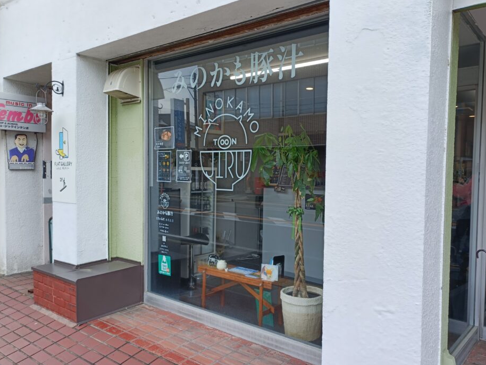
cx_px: 267
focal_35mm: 28
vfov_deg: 49.8
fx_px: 393
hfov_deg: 63.3
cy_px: 186
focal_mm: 4.7
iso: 64
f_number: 1.7
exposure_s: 1/120
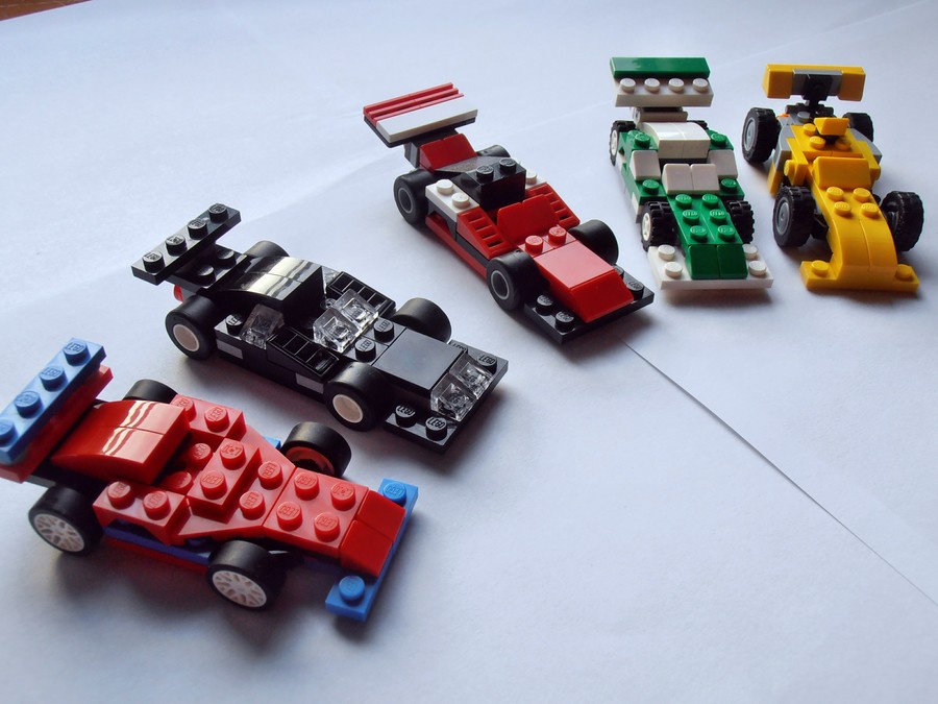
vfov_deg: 38.7
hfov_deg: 50.1
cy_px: 352
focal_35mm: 37
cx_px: 469
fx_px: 1003
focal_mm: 6.61
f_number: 3.9
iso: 80
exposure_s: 1/60
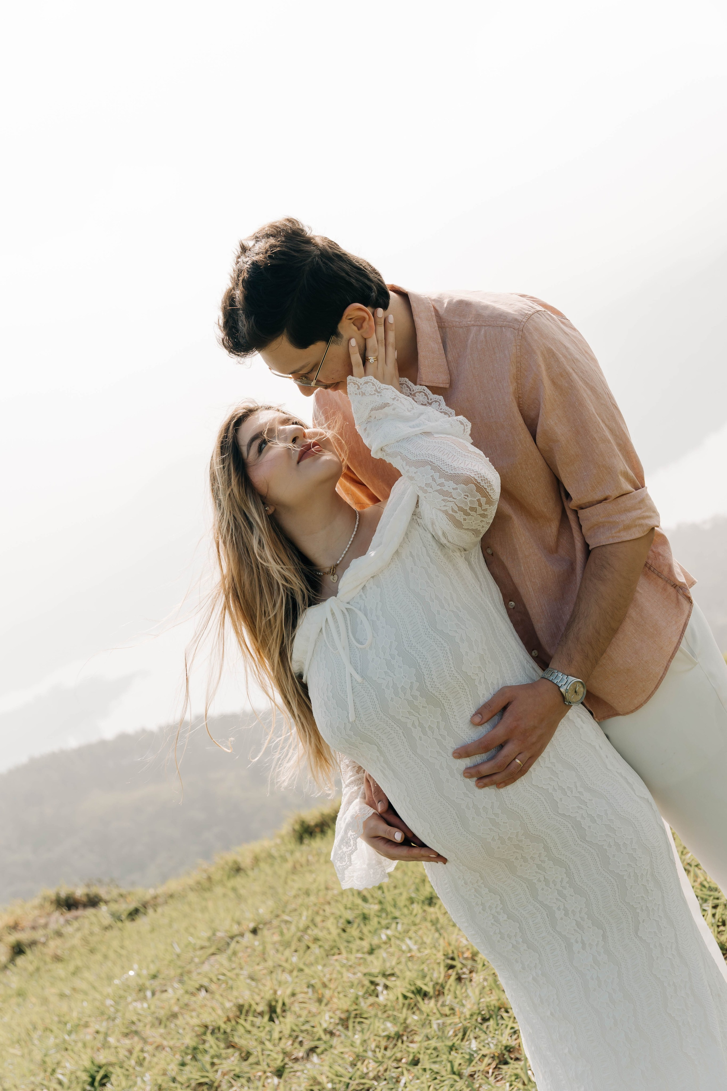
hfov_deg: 27.3
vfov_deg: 40.0
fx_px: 1499
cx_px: 364
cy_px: 546
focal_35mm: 50
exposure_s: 1/1000
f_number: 3.5
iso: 100
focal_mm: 33
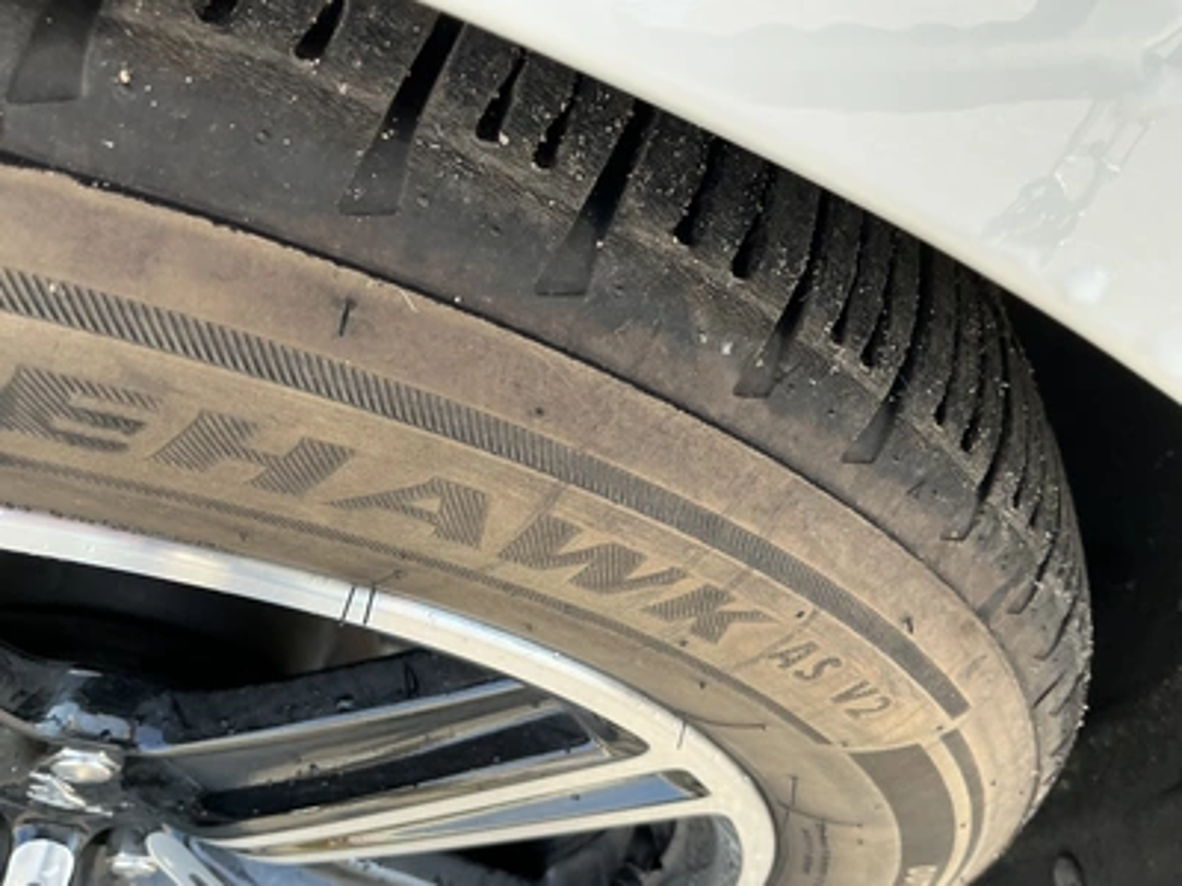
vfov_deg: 49.7
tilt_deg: -49.7
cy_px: 443
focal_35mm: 28
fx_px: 956
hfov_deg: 63.4
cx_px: 591
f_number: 1.8
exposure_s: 1/140
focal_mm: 3
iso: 25
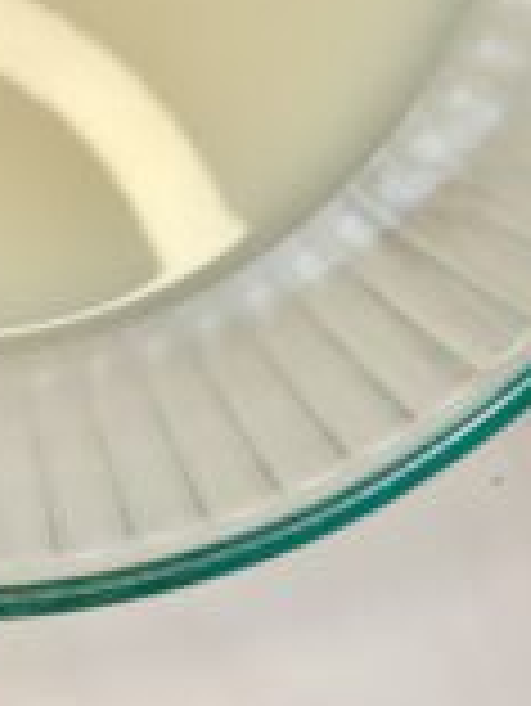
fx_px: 3125
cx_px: -16
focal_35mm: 153
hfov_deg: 9.6
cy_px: -130
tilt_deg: -82.5
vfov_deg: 12.6
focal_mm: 6.86
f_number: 1.78
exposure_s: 1/120
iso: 64
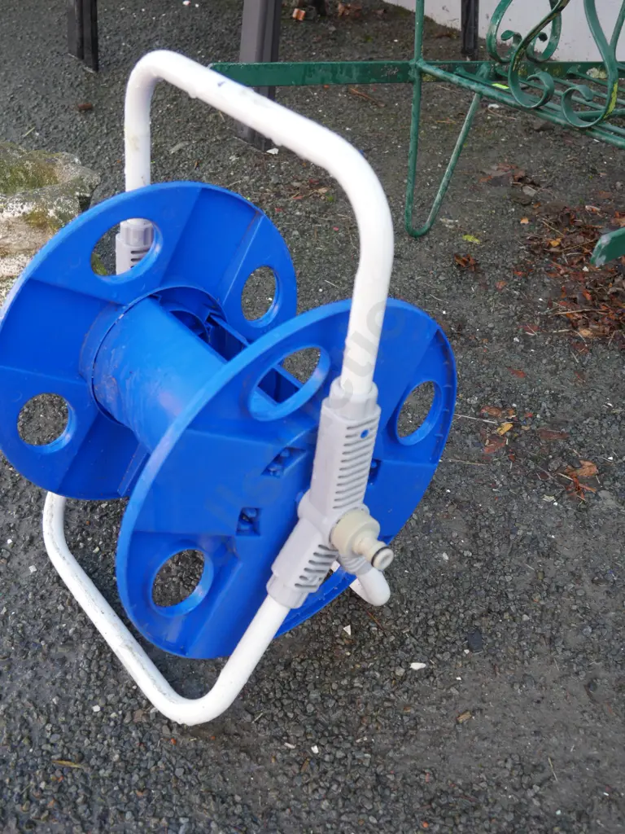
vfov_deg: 51.4
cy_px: 417
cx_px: 312
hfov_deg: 39.7
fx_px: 867
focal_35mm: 36
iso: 200
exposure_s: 1/125
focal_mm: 18
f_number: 4.5
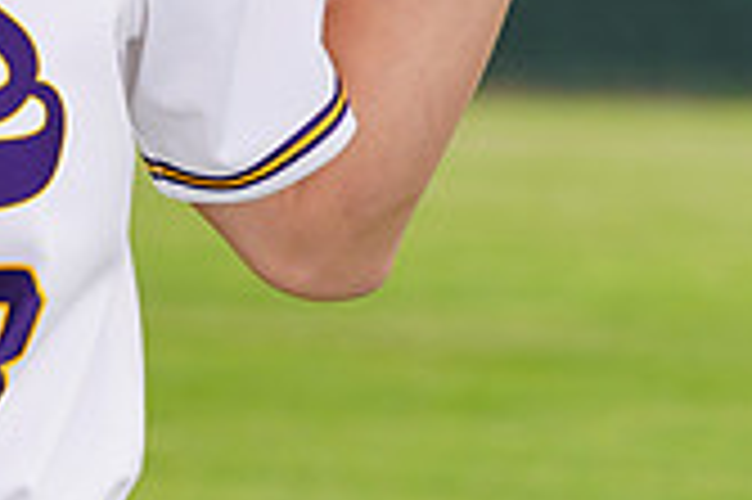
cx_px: -401
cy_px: -268
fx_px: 13773
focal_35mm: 660
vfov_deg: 2.1
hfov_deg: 3.1
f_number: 9
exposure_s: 1/250
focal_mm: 190
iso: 160
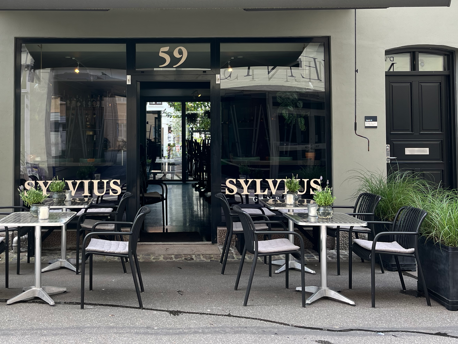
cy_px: 112
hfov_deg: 46.1
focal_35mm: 40
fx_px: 529
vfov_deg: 35.6
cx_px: 156
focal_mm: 5.1
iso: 40
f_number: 1.6
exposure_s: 1/183
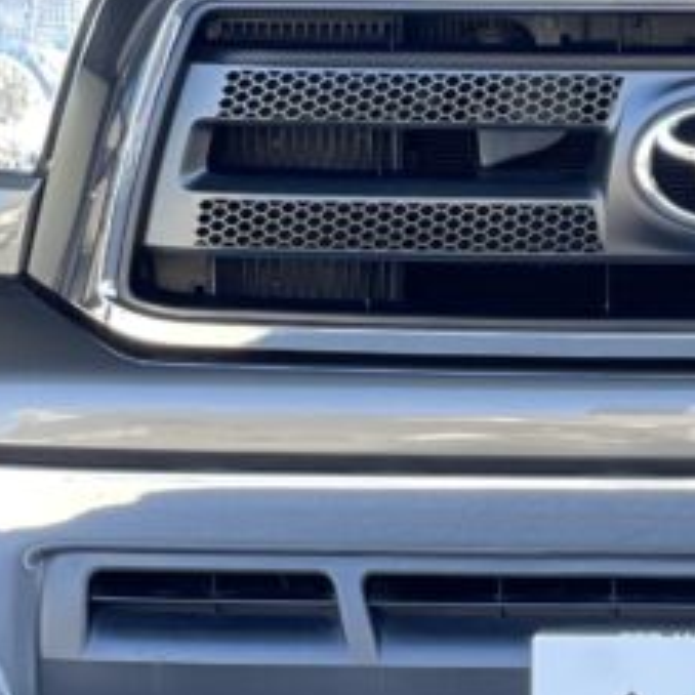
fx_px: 5815
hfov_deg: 6.8
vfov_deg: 6.8
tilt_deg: -1.8
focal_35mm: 256
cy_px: -218
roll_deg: +0.1
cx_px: 757
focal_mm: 7.5
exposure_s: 1/121
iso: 125
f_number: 2.2
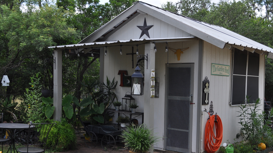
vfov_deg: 23.9
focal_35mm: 50
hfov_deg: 41.3
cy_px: 101
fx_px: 362
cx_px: 150
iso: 200
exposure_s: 1/200
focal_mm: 28
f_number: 7.1
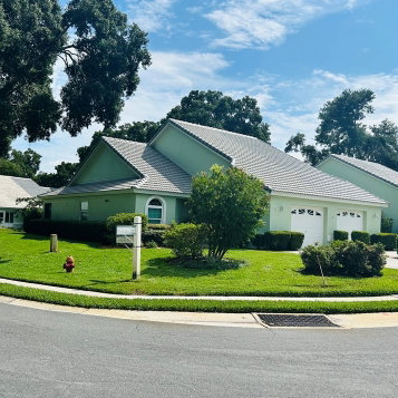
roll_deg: -2.3
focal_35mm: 33
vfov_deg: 49.7
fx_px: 429
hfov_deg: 49.7
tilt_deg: +2.7
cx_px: 206
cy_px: 200
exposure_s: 1/6993
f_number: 1.5
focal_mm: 5.7
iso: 50
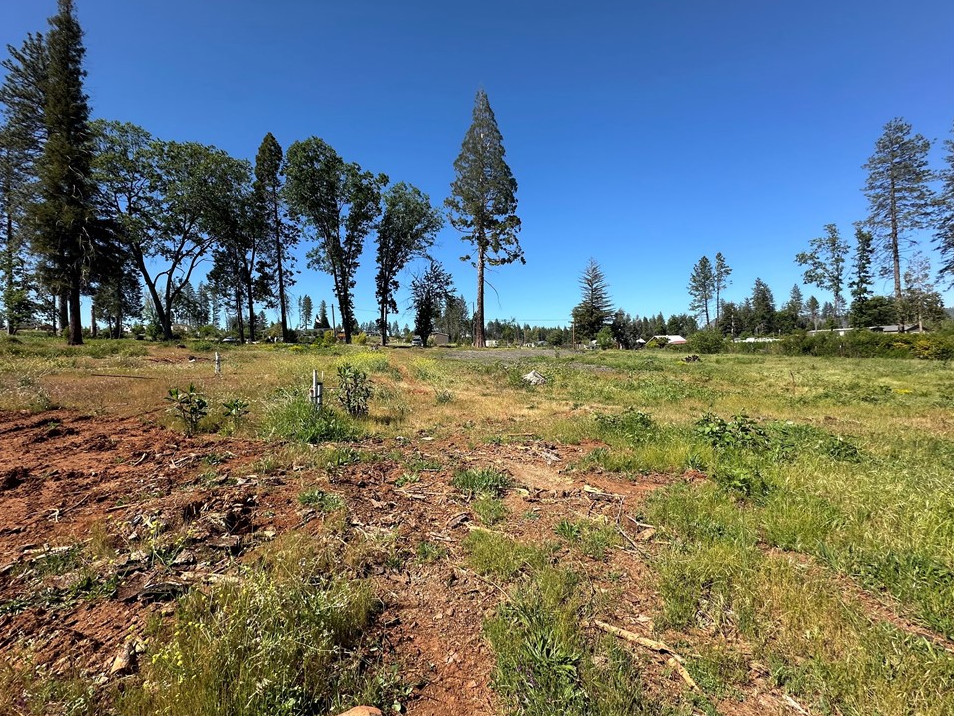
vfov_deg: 81.7
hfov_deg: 98.0
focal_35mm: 15
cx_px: 446
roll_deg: +0.0
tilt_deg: +0.1
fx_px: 413
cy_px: 356
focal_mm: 2.22
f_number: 2.2
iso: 40
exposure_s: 1/1416
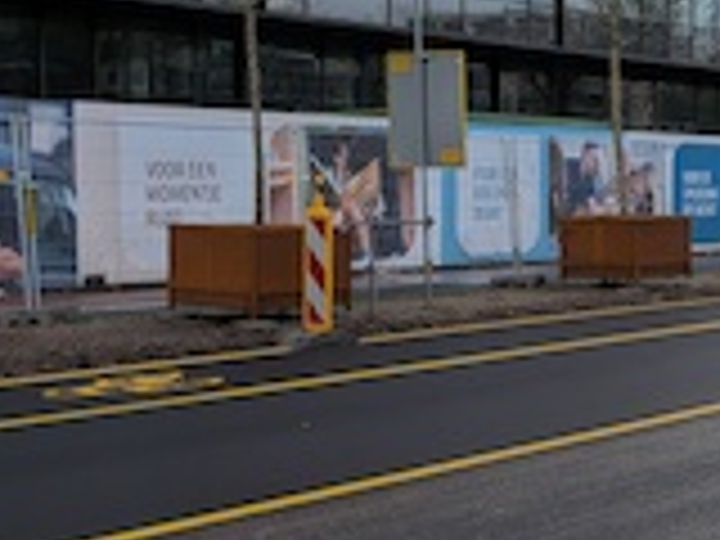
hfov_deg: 25.2
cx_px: 657
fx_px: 1560
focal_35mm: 75
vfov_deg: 19.6
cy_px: 259
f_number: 1.7
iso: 26
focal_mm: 4.53
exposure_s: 1/1595
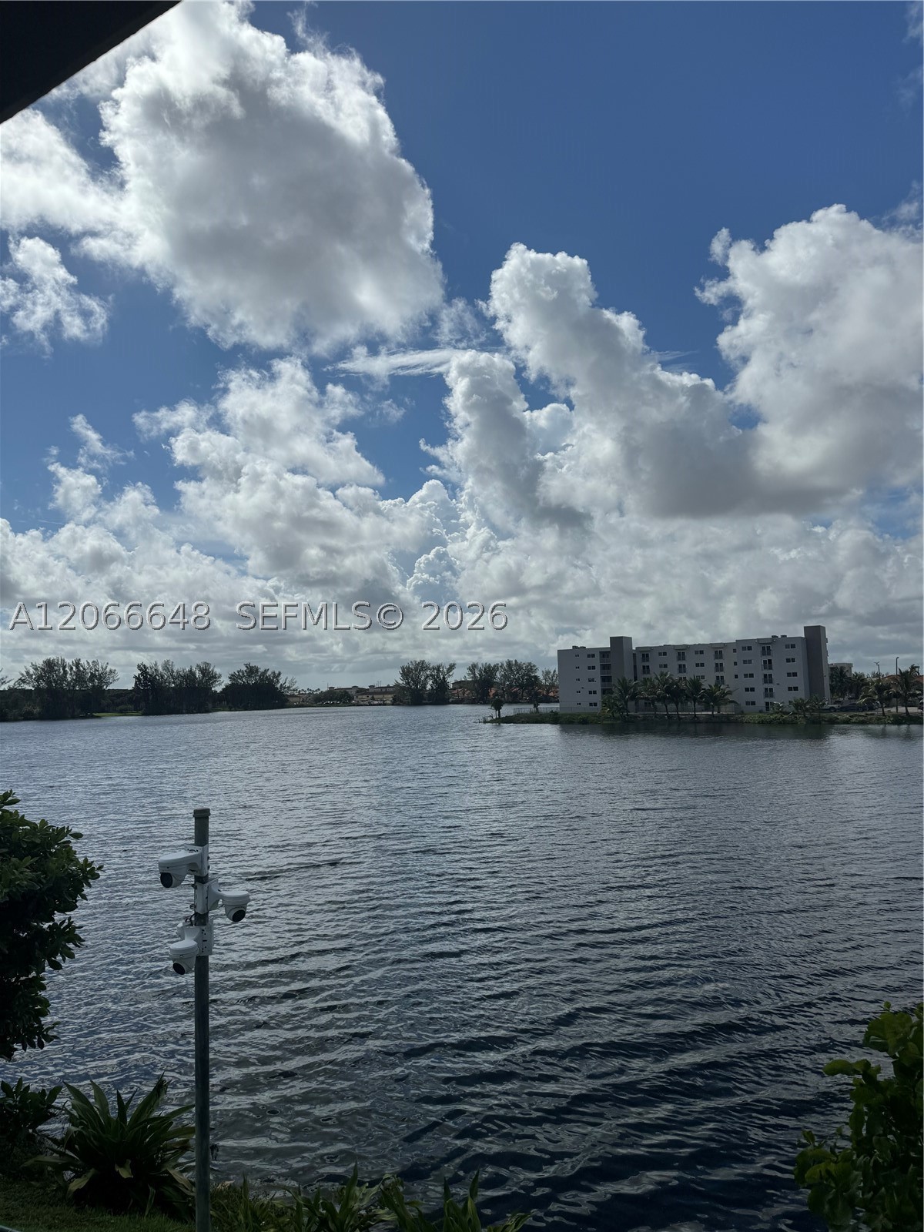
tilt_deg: +6.8
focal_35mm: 24
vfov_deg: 71.6
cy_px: 616
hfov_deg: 56.8
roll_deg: +2.2
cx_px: 462
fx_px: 854
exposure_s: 1/20000
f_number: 1.78
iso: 100
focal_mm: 6.76
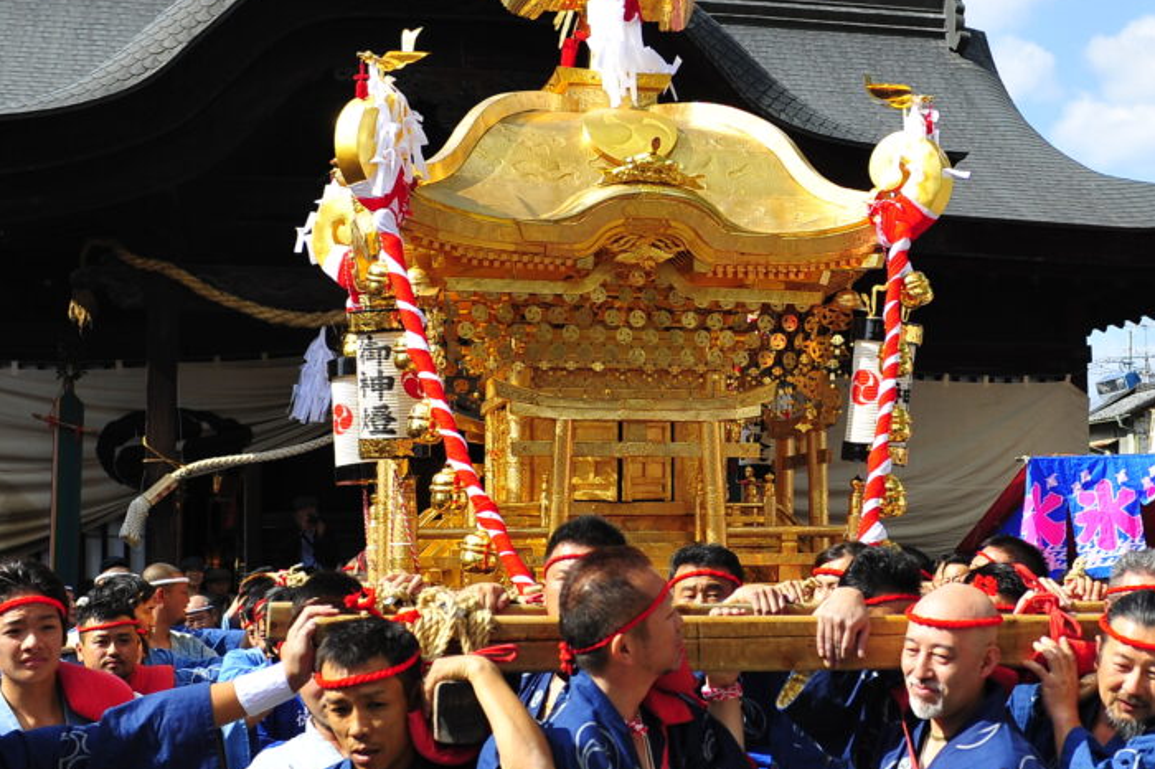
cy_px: 403
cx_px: 840
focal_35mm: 60
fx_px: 1924
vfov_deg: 22.6
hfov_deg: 32.9
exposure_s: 1/1250
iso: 250
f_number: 4
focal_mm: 28
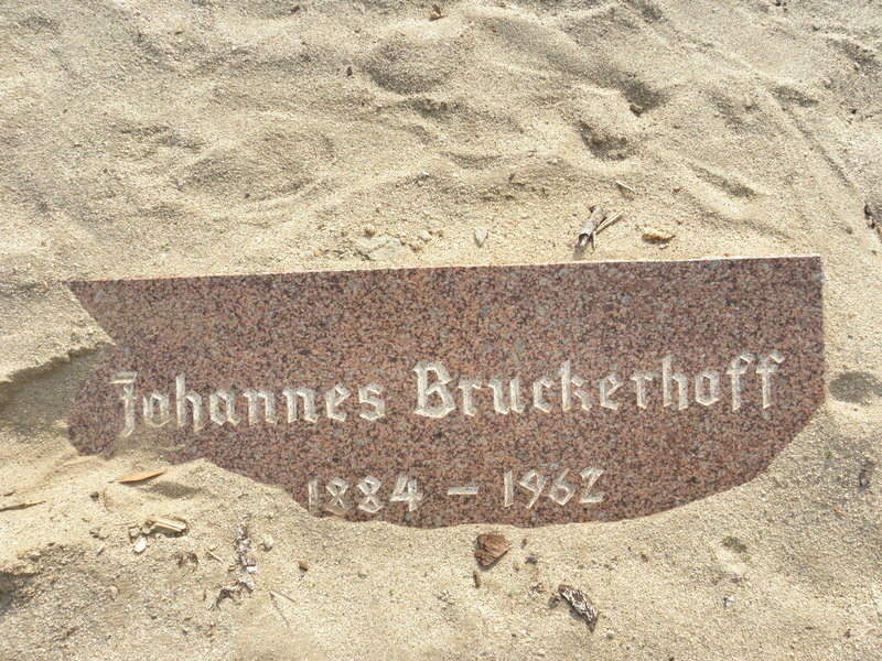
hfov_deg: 67.3
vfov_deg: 53.1
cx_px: 441
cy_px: 330
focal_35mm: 26
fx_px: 662
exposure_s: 1/500
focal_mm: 4.6
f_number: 5.6
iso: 200
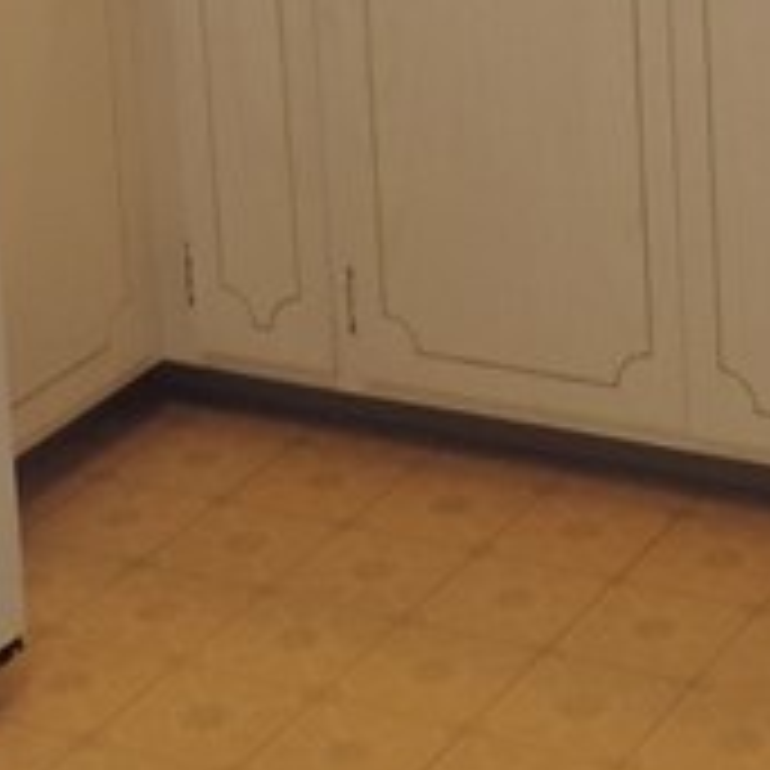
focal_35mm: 127
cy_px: -477
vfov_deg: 12.8
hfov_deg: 13.7
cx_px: 536
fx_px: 3196
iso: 180
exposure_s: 1/40
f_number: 3
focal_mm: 4.3
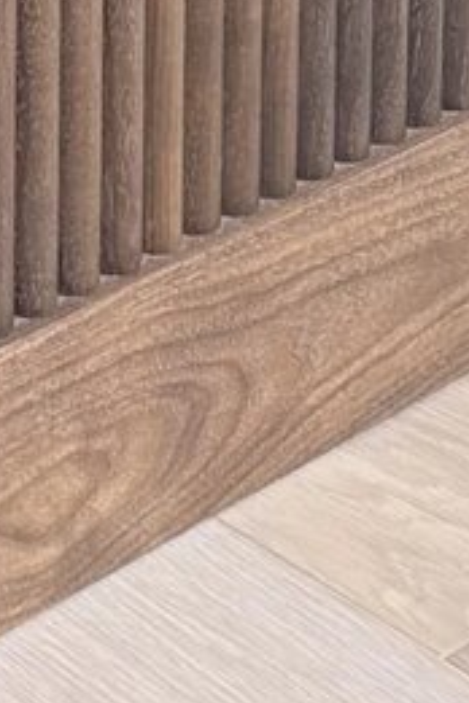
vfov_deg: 10.3
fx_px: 2990
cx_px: -922
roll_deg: +0.6
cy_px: -1312
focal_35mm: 153
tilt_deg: -2.2
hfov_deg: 7.8
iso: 125
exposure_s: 1/60
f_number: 1.78
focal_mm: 6.76
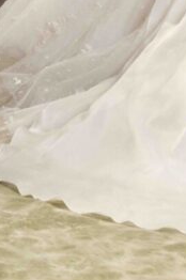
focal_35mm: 184
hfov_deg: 7.2
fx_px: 1430
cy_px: -89
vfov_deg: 10.9
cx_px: 344
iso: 800
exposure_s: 1/160
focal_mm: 47
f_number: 5
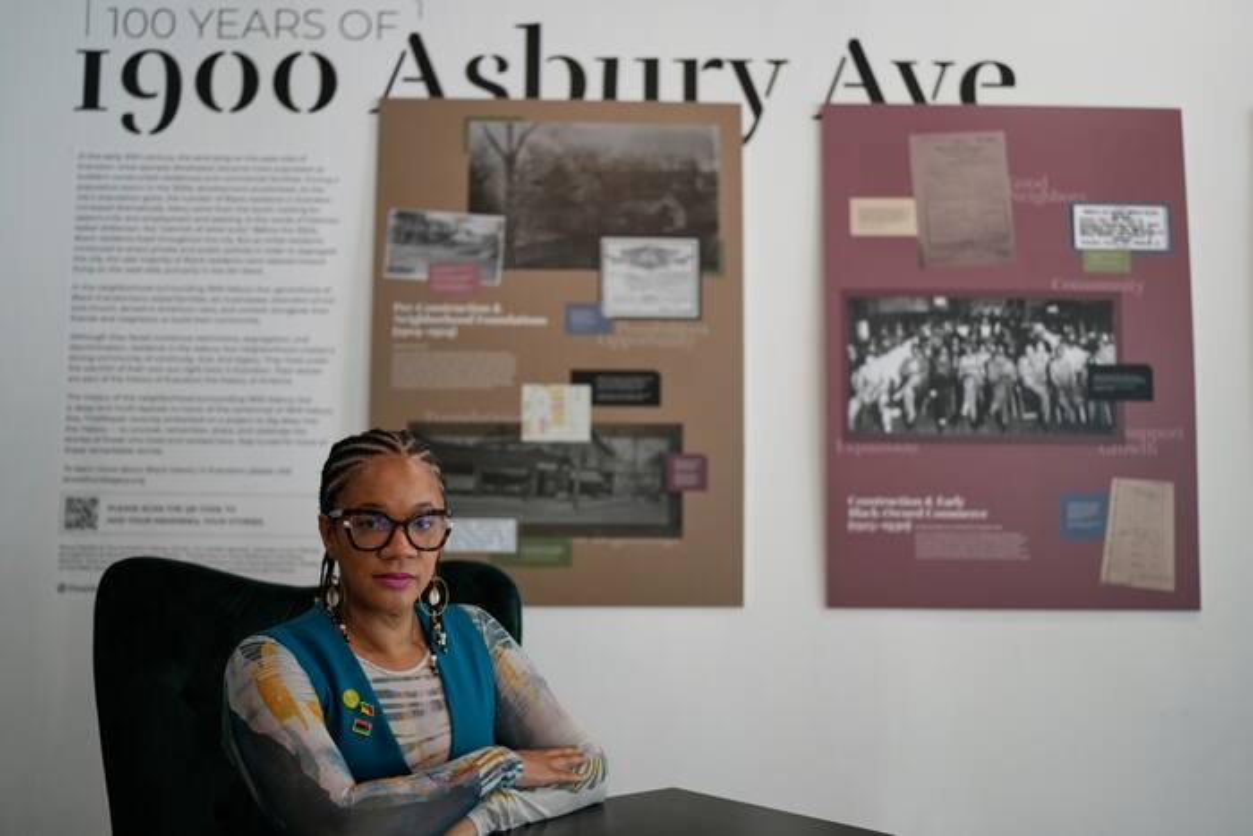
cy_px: 418
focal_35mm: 35
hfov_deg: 54.4
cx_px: 626
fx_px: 1218
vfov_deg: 37.9
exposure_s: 1/500
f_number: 1.4
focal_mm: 35
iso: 640
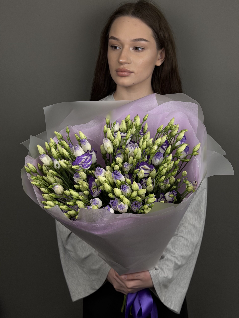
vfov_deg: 39.7
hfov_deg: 30.3
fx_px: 442
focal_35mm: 48
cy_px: 159
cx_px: 120
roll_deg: -0.6
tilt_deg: -17.4
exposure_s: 1/293
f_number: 1.78
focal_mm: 6.76
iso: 64
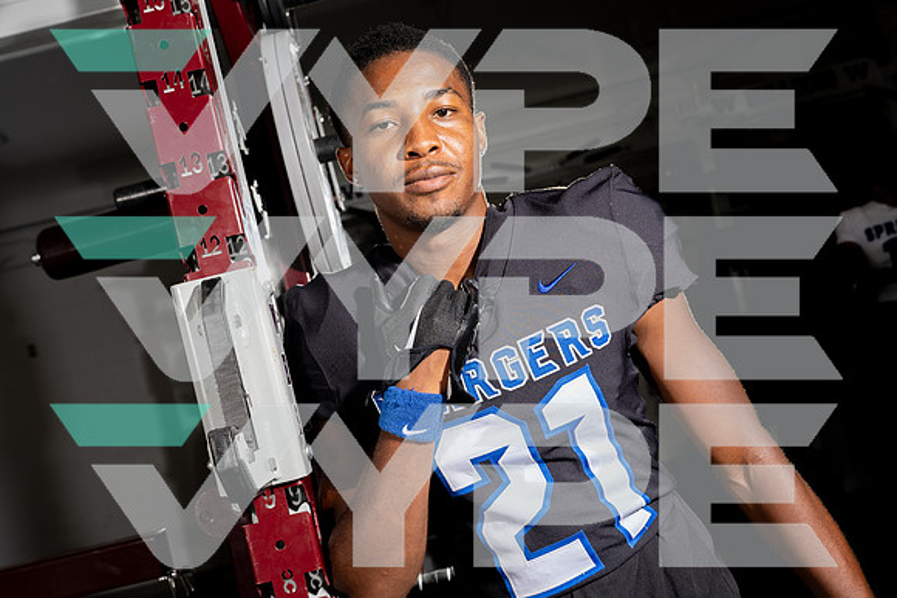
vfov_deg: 28.1
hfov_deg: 41.1
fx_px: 1196
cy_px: 299
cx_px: 448
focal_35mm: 48
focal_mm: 48
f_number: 7.1
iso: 200
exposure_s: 1/250
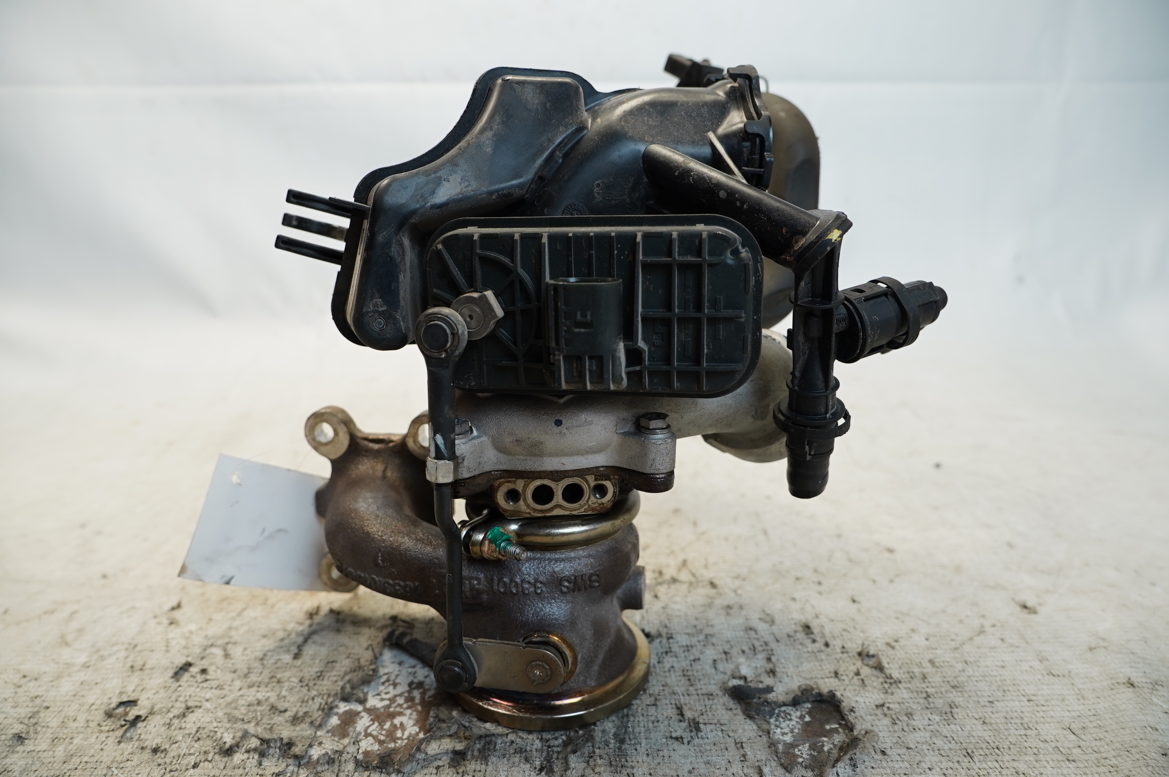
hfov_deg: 73.8
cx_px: 584
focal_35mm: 24
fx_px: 779
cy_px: 388
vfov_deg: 53.0
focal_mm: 16
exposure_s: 1/60
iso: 200
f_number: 4
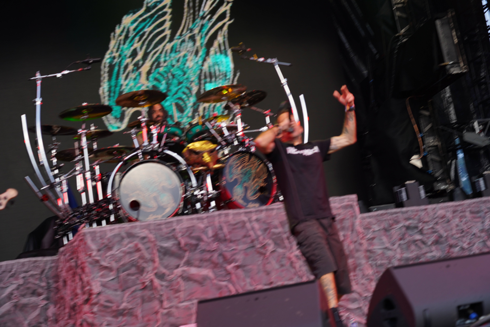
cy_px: 164
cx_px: 245
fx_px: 912
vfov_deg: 20.3
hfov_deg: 30.1
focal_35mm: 67
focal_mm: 67
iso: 160
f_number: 4
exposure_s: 1/80
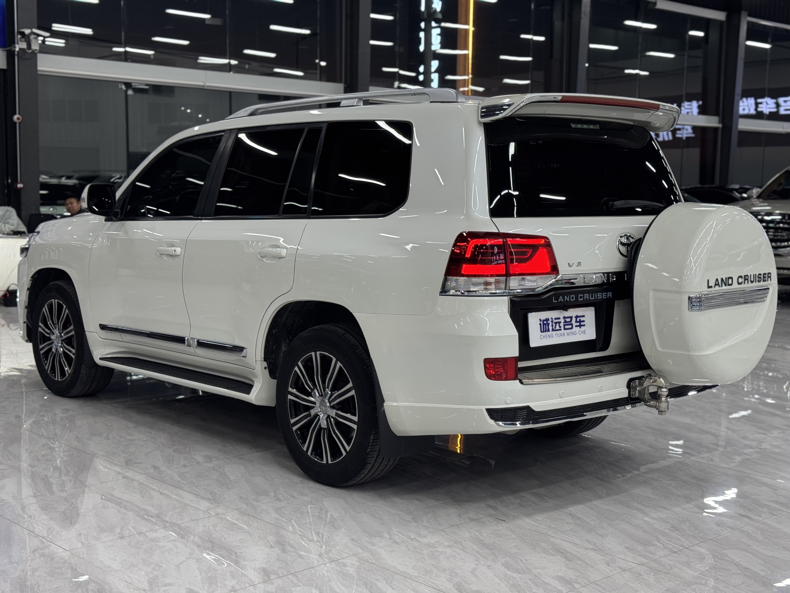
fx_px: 1095
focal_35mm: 48
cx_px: 395
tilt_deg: -7.4
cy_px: 296
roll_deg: -0.5
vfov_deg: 30.3
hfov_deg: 39.7
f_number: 1.78
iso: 80
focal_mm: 6.76
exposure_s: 1/100
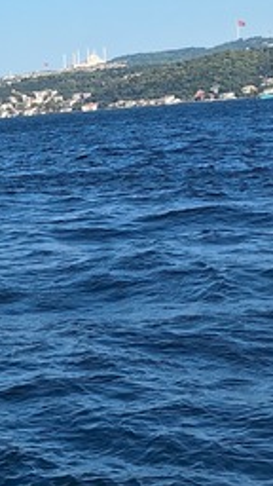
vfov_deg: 23.6
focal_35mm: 90
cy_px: 182
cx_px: -123
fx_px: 1158
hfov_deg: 12.8
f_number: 1.8
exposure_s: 1/2096
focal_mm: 5.54
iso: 40
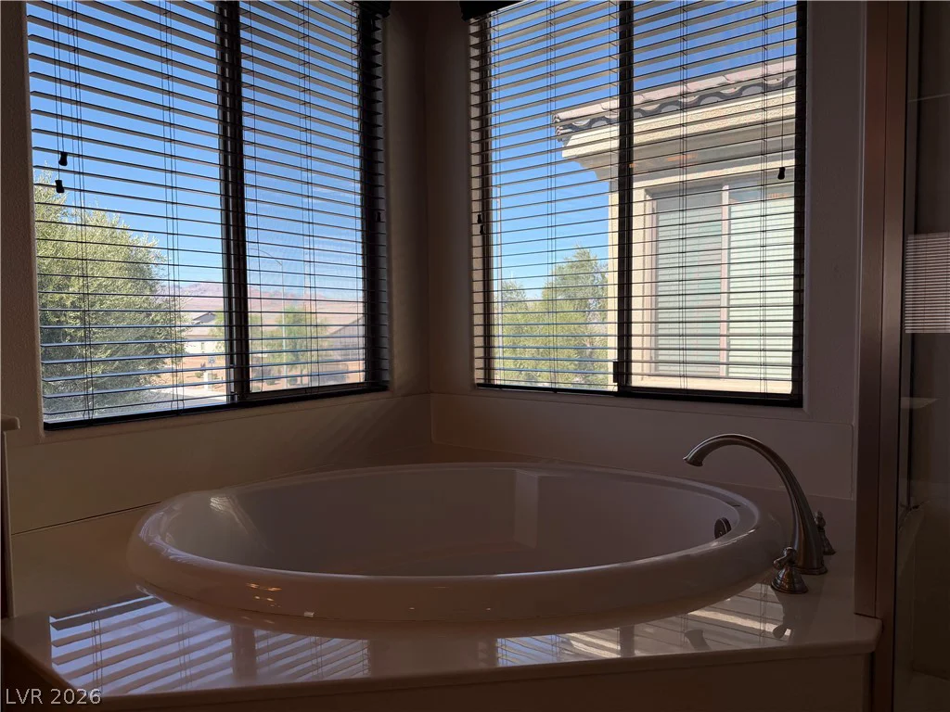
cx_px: 475
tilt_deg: -3.4
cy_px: 356
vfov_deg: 56.8
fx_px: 659
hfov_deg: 71.6
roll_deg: +1.3
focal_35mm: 24
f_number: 1.78
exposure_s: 1/1410
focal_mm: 6.76
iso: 80
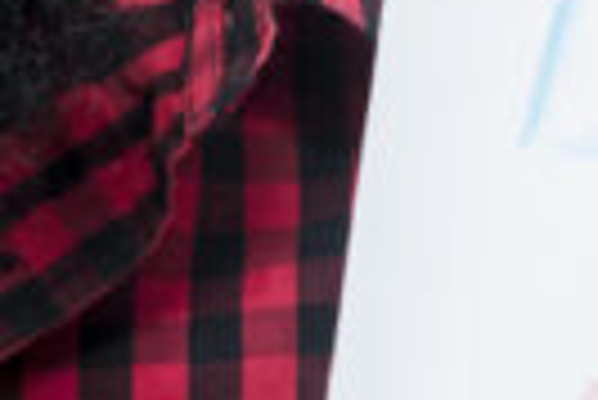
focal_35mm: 375
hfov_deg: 5.5
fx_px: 6236
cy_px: 355
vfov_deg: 3.7
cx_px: -162
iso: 160
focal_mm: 50
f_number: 5
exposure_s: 1/100
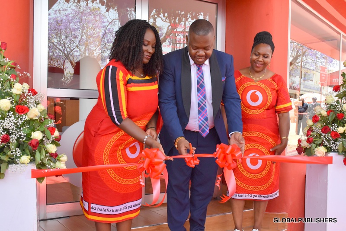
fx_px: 317
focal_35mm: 33
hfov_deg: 57.2
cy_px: 116
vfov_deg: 40.0
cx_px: 173
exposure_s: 1/200
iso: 800
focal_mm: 22
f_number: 7.1
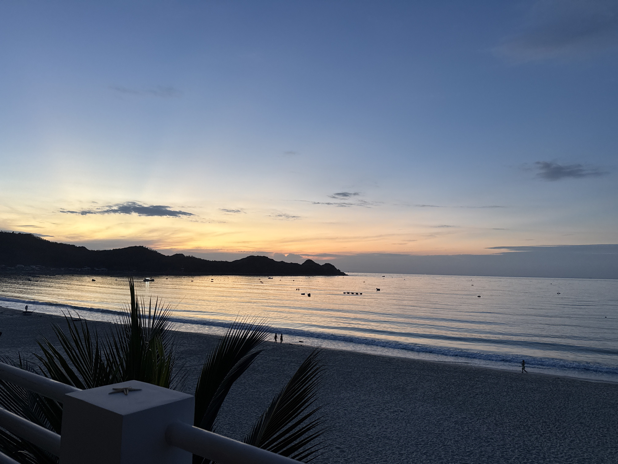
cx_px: 309
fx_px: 428
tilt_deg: +5.1
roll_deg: -1.4
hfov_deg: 71.6
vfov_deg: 56.8
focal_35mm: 24
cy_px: 232
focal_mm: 6.76
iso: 200
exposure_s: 1/65
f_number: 1.78
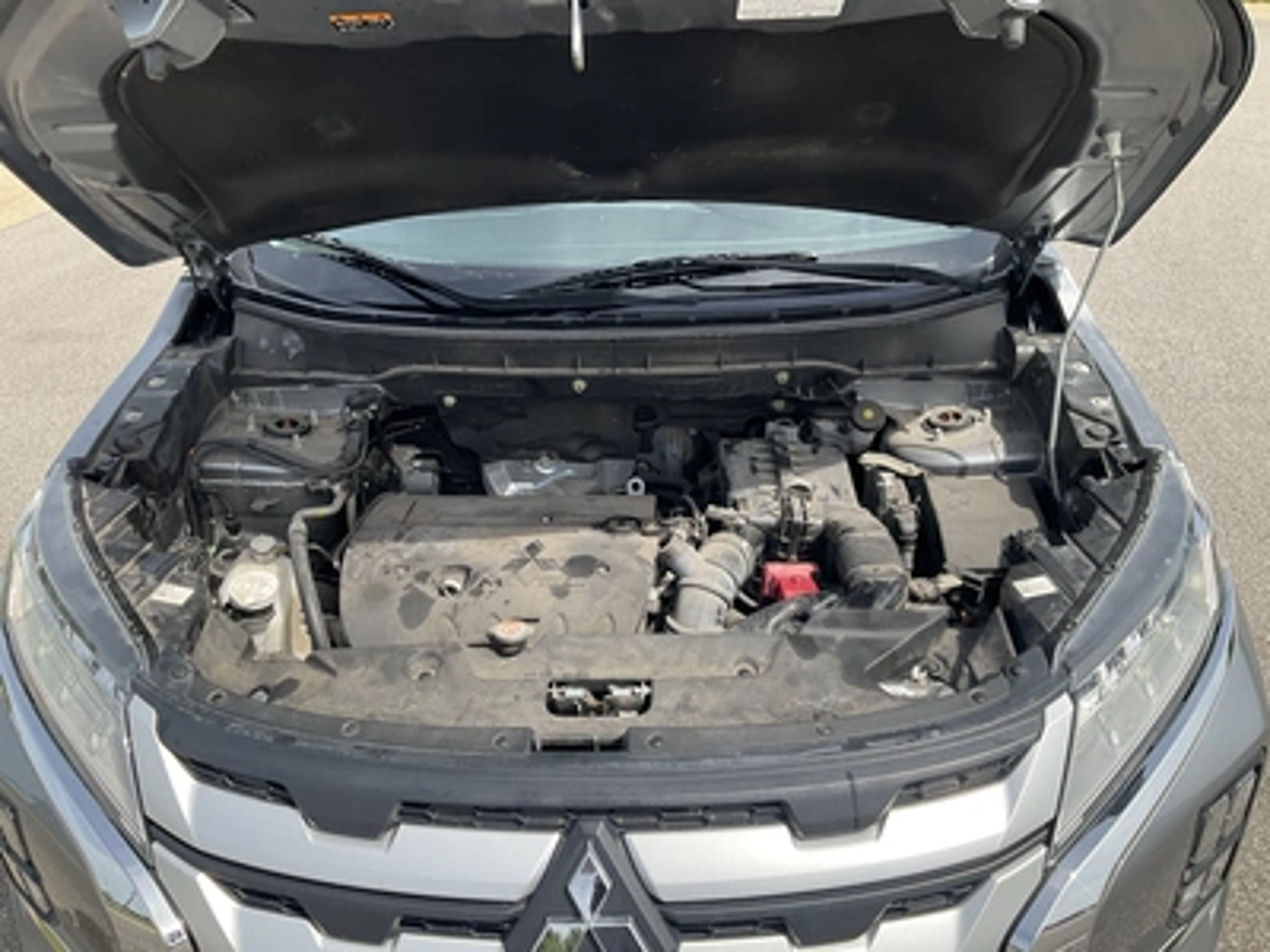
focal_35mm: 29
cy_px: 476
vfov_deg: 48.2
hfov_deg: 61.7
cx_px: 635
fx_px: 1064
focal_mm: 3
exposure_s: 1/883
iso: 25
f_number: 1.8
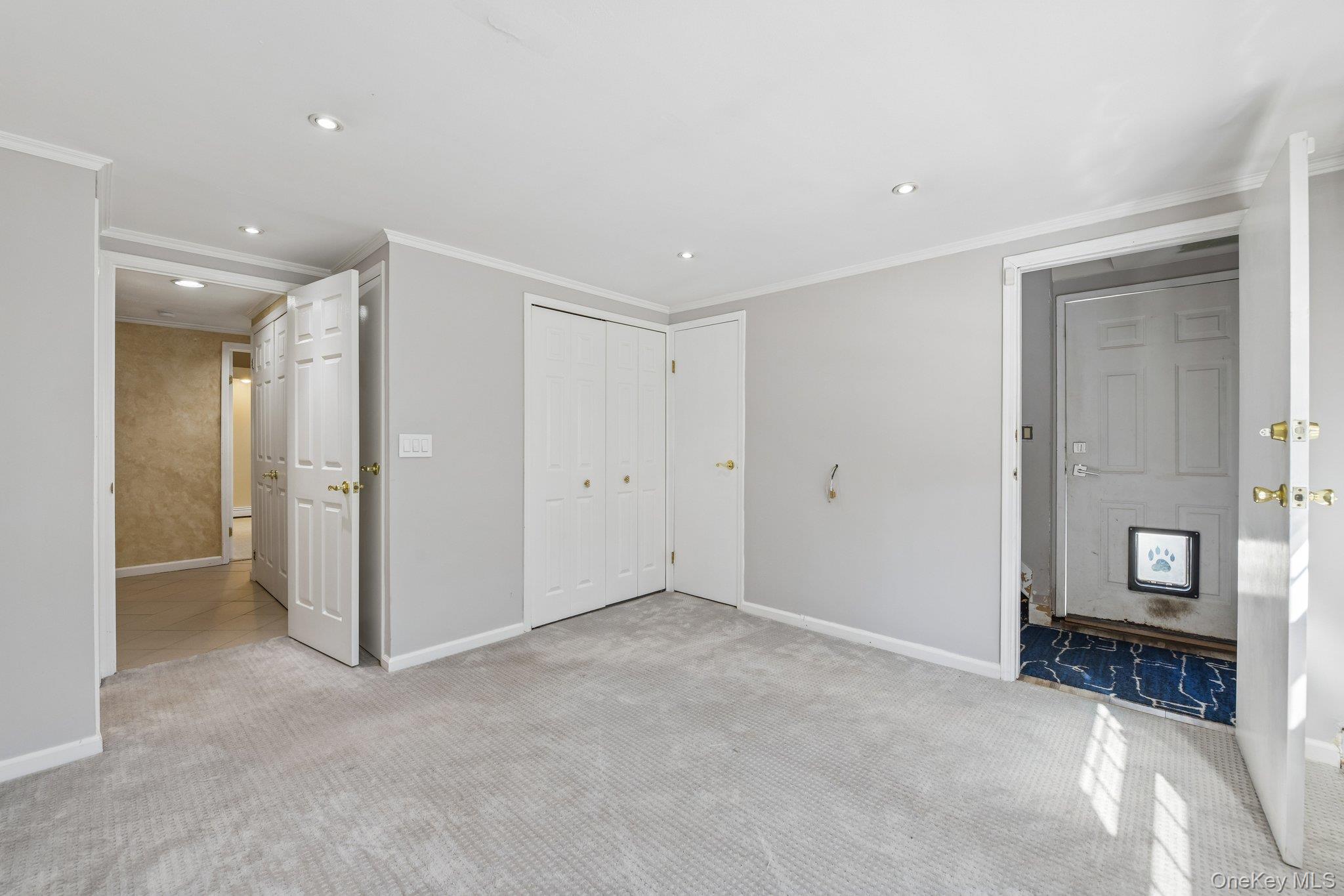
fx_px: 523
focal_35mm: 14
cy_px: 448
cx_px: 672
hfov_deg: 104.3
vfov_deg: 81.2
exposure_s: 1/30
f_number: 8
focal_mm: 14
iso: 400
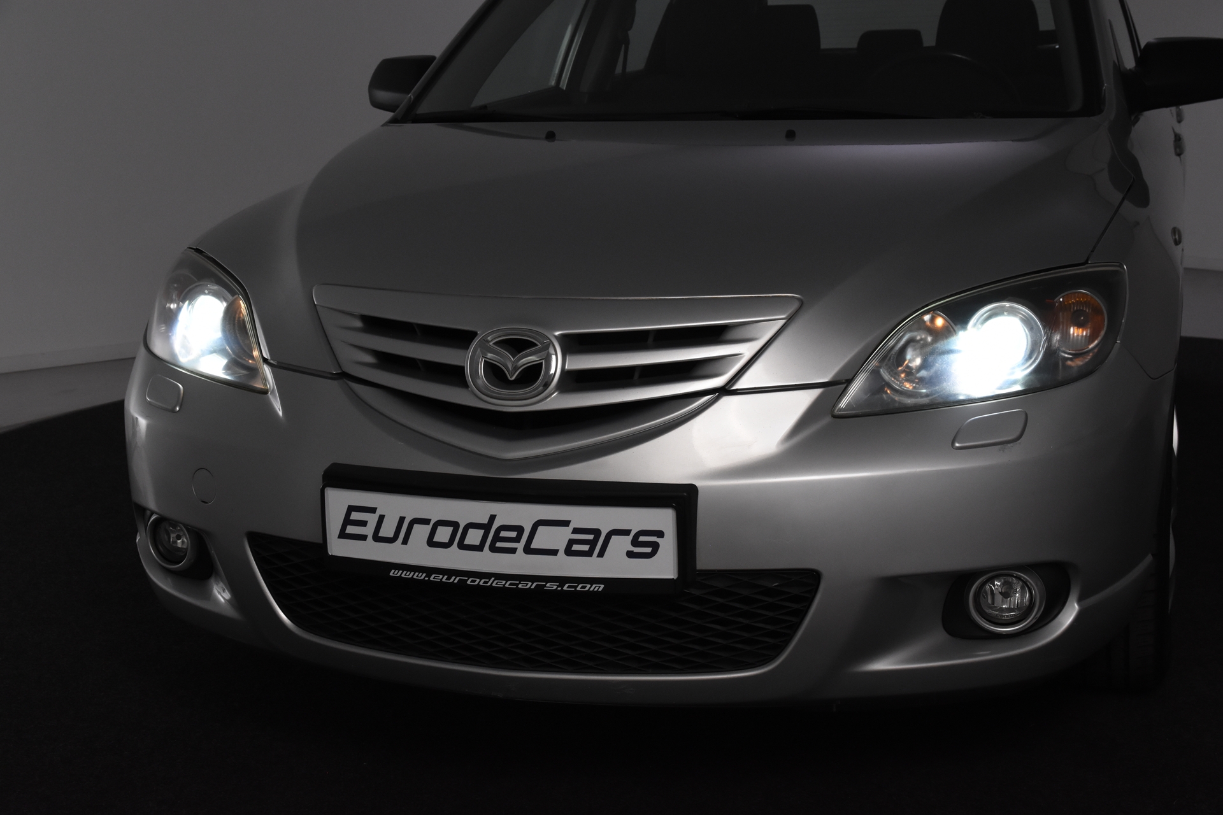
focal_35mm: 51
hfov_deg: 38.9
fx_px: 1732
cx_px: 612
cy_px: 408
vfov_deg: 26.5
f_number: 8
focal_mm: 34
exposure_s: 1/250
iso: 1600
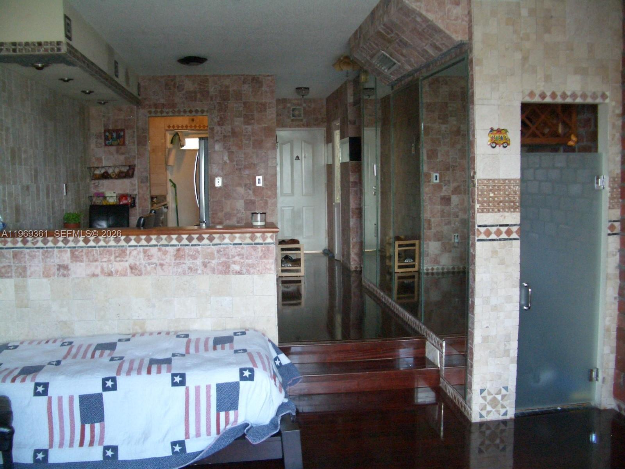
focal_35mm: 35
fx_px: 632
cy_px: 234
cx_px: 312
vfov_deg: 40.7
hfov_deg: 52.6
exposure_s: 1/60
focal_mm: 5.8
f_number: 2.6
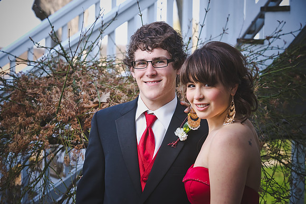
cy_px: 102
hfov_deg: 19.5
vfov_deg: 13.0
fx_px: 893
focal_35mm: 105
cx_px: 153
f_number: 7.1
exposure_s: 1/160
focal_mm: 105
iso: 500
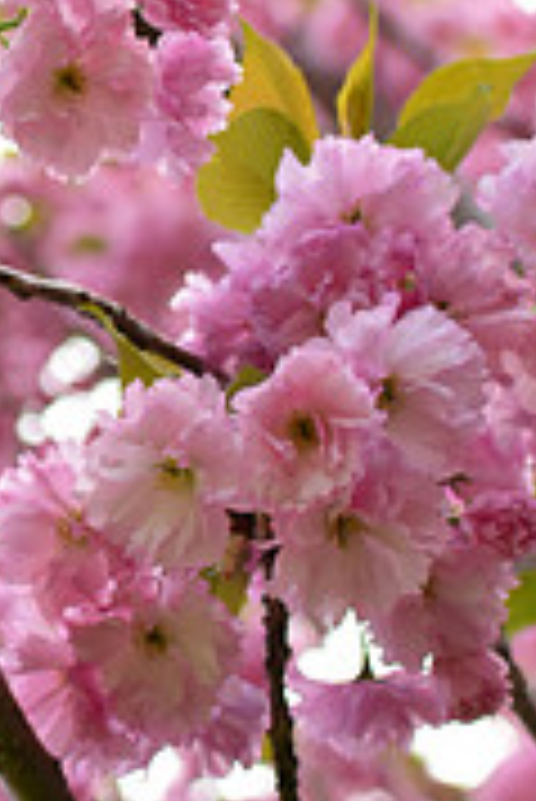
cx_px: -273
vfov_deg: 12.0
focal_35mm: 171
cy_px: 238
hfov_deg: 7.9
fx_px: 3803
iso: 450
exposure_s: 1/350
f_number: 4
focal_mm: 35
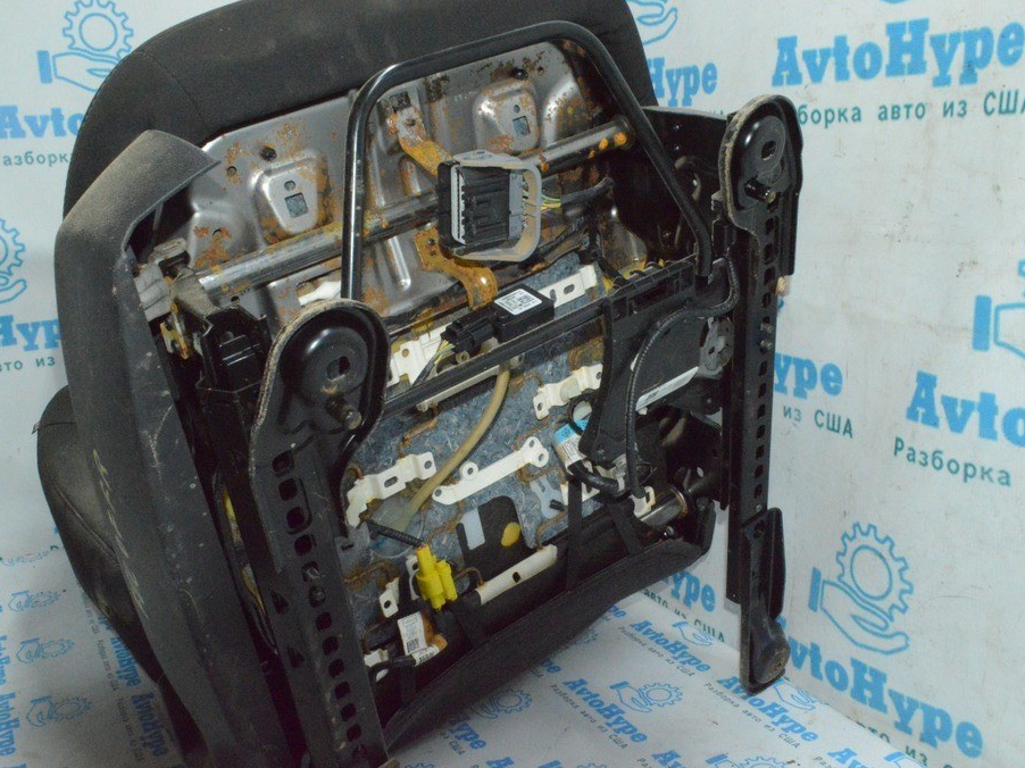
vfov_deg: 39.6
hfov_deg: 51.3
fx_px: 1066
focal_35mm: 36
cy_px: 382
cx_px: 485
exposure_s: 1/60
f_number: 25
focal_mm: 22
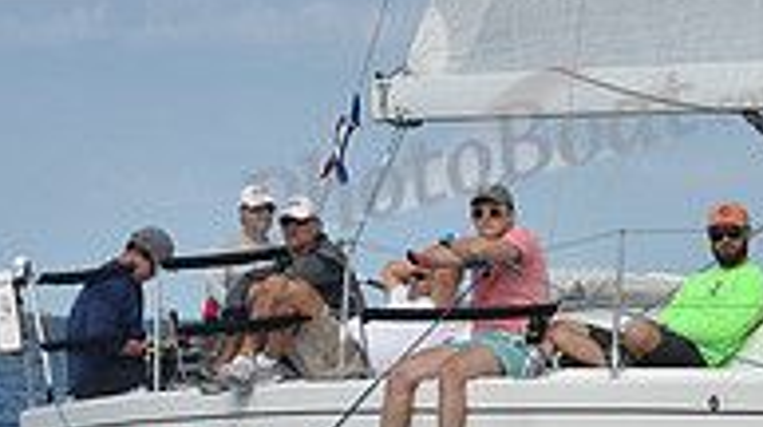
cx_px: 1008
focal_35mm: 322
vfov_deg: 3.8
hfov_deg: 6.6
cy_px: 299
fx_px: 6507
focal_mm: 102
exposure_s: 1/1250
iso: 320
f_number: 10
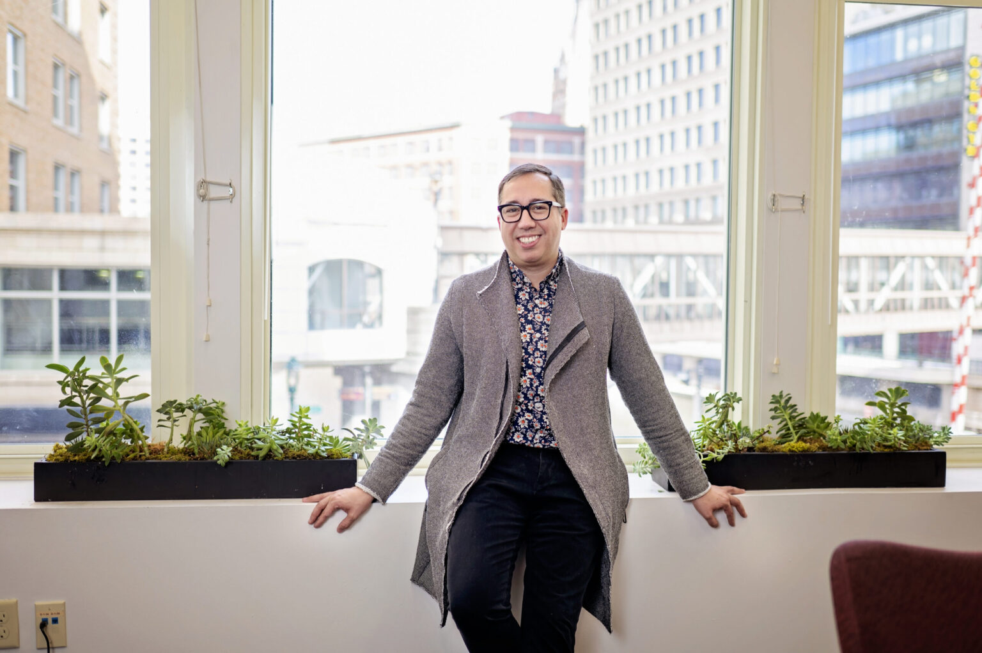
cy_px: 326
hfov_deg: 54.5
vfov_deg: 37.8
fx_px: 954
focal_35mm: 35
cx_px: 491
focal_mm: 35
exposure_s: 1/200
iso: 100
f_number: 2
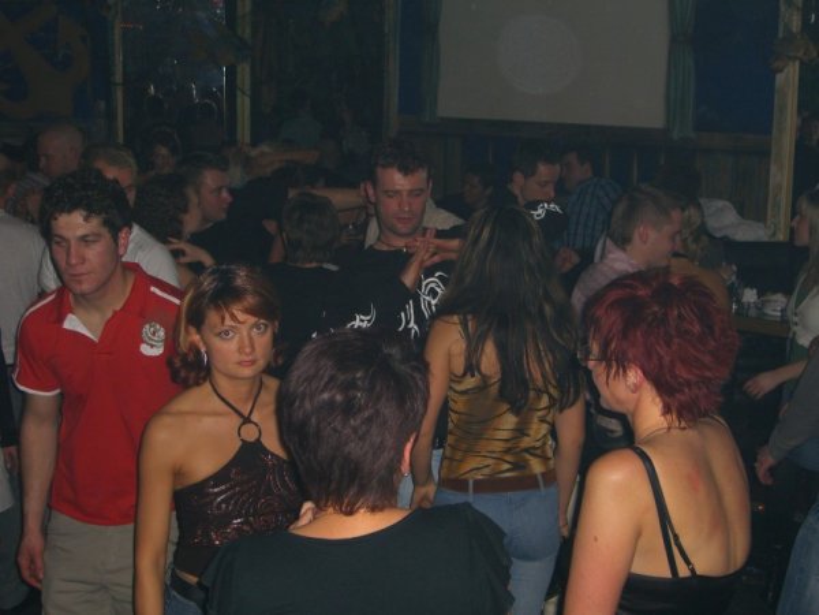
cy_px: 308
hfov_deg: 33.8
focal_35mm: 57
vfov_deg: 25.7
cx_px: 410
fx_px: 1349
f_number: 3.6
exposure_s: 1/60
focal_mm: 11.8
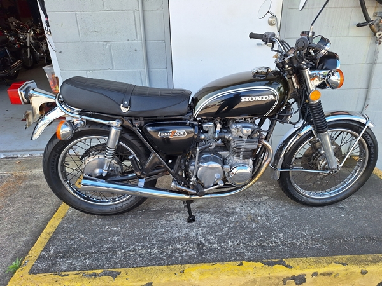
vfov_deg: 58.9
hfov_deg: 73.9
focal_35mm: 23
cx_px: 191
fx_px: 254
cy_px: 143
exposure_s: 1/752
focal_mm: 5.54
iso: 40
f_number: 1.8
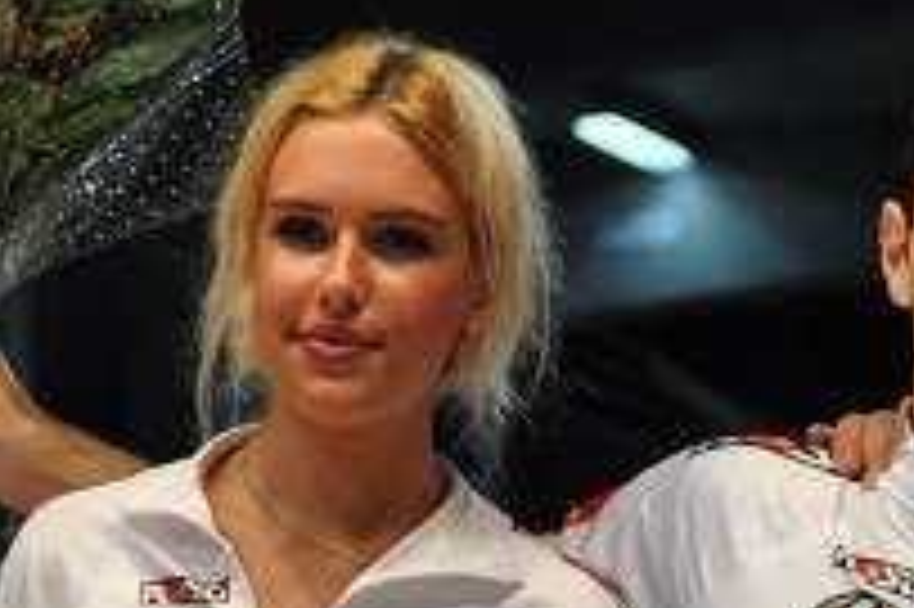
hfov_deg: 6.2
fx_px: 8295
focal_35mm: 327
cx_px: 1585
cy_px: 869
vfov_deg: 4.2
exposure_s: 1/500
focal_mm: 55
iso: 1400
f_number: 4
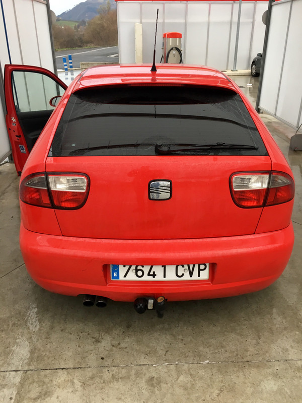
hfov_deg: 48.2
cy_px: 202
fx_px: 337
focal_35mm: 29
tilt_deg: -24.8
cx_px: 151
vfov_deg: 61.7
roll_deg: +0.3
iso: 25
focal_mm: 4.15
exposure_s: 1/33
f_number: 2.2
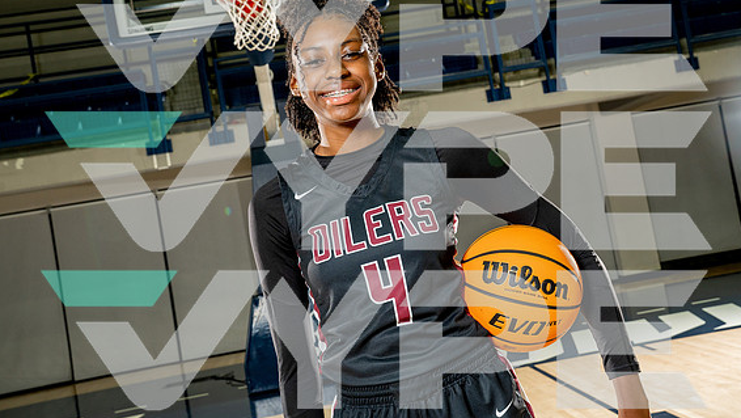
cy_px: 181
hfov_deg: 46.4
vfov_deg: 27.1
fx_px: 865
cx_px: 378
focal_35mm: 44
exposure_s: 1/250
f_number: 8
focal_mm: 41
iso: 640
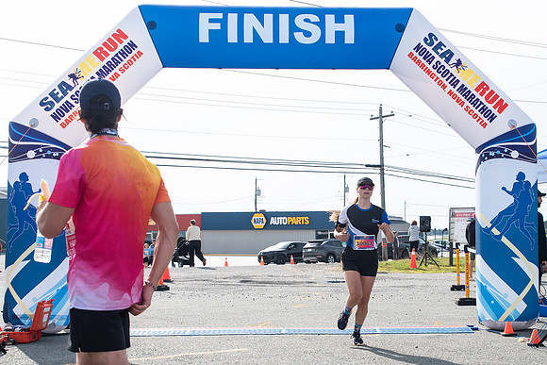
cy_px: 252
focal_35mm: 56
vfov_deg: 24.2
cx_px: 350
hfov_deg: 35.6
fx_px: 846
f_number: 4
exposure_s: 1/3200
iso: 800
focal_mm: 32
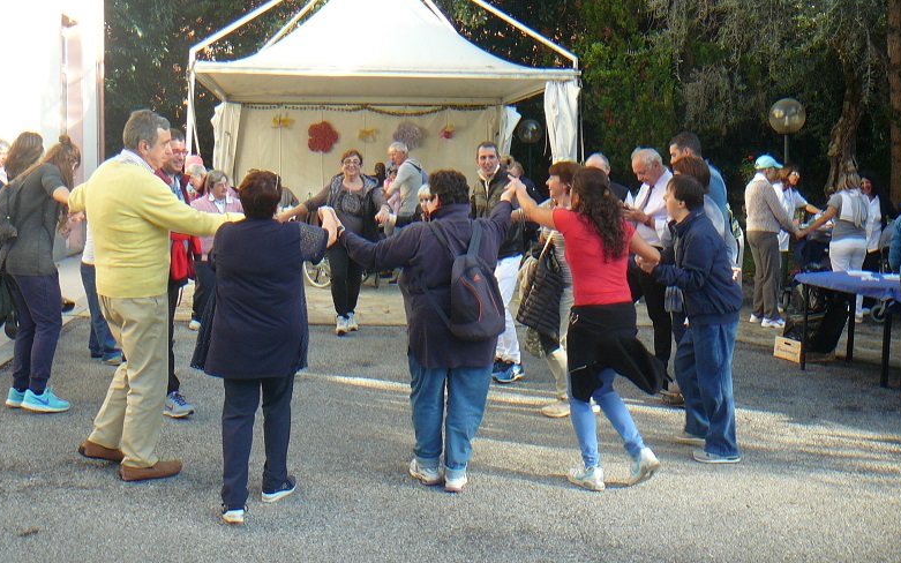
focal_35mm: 38
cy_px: 245
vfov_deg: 33.5
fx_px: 933
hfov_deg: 51.5
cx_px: 456
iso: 80
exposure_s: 1/160
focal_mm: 5.2
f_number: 2.8
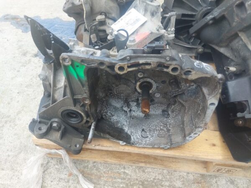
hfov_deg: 69.4
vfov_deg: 54.9
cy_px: 94
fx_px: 181
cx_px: 126
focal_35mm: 25
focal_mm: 5.23
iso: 40
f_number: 1.8
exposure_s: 1/122
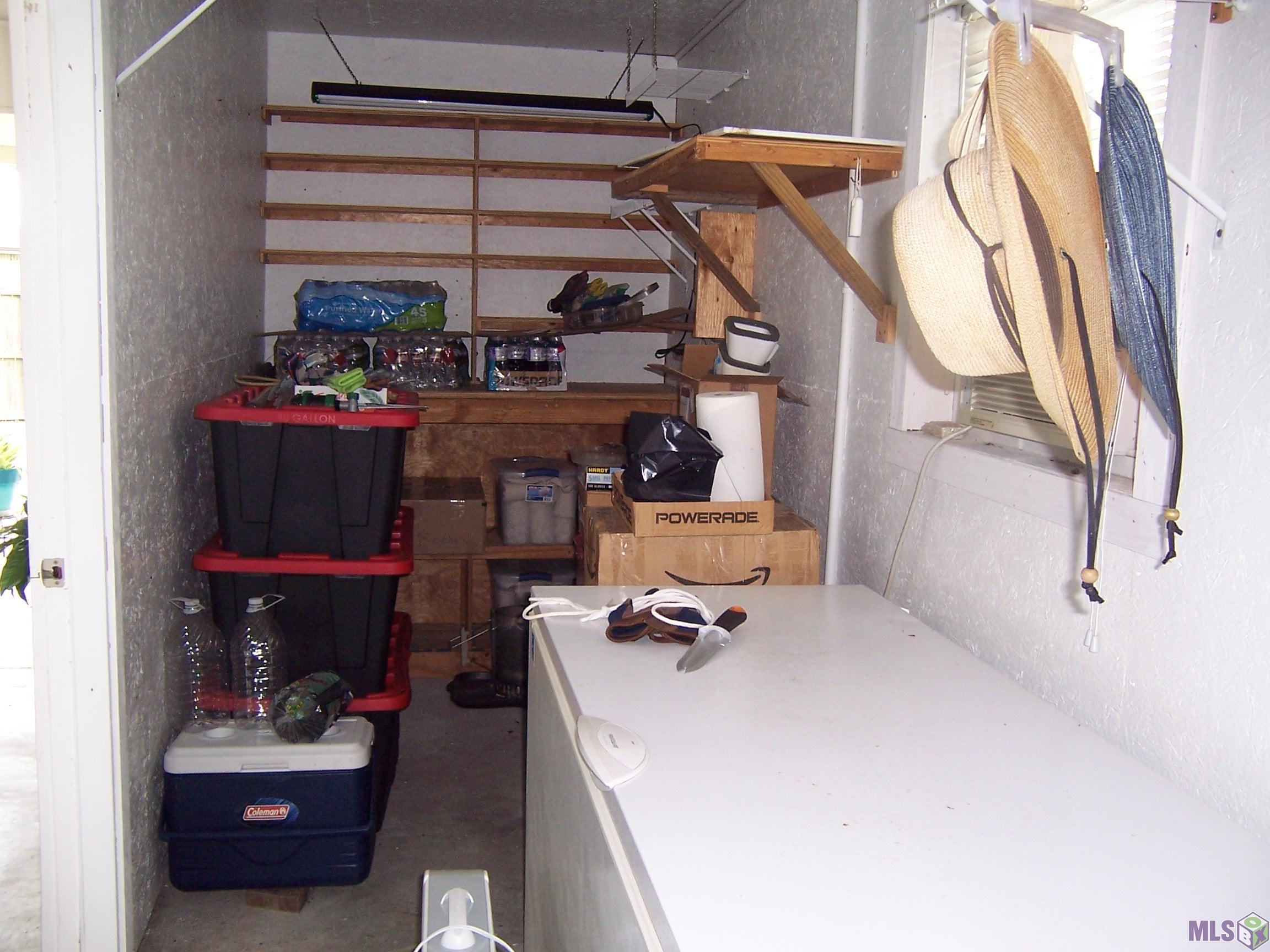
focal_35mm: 33
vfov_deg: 42.9
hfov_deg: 55.4
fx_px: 1211
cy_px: 476
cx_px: 635
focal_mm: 5.5
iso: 140
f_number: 2.8
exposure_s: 1/60
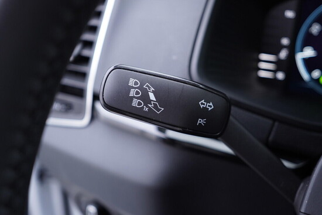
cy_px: 108
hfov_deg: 53.1
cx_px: 161
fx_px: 322
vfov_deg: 36.9
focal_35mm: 36
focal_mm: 24
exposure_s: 1/40
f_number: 2.8
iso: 250
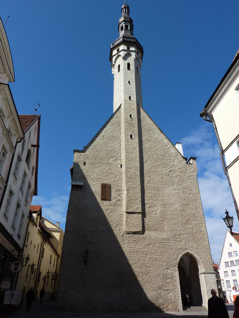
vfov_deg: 69.4
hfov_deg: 54.9
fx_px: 230
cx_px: 120
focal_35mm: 25
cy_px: 159
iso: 80
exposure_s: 1/500
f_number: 5
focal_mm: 4.1
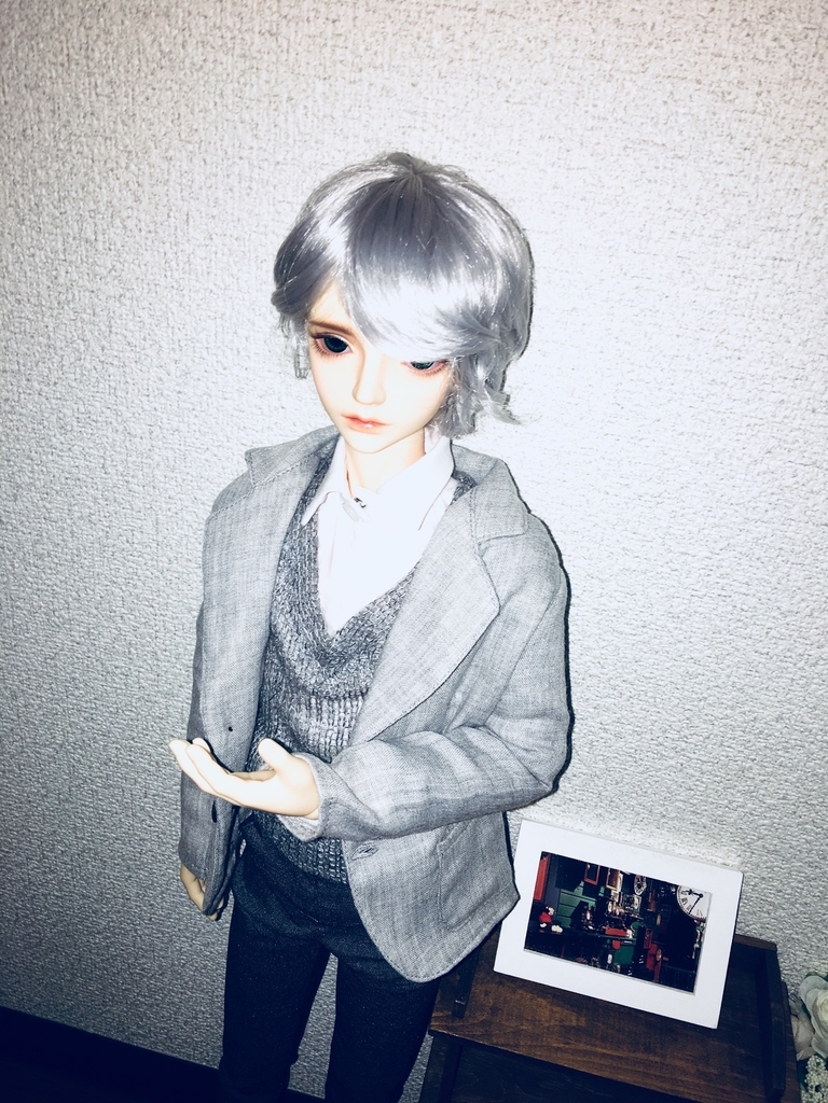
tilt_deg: -28.8
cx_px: 414
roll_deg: -5.3
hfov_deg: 48.2
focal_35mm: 29
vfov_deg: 61.7
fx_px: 925
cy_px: 552
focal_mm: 4.15
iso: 25
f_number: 2.2
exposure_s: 1/39
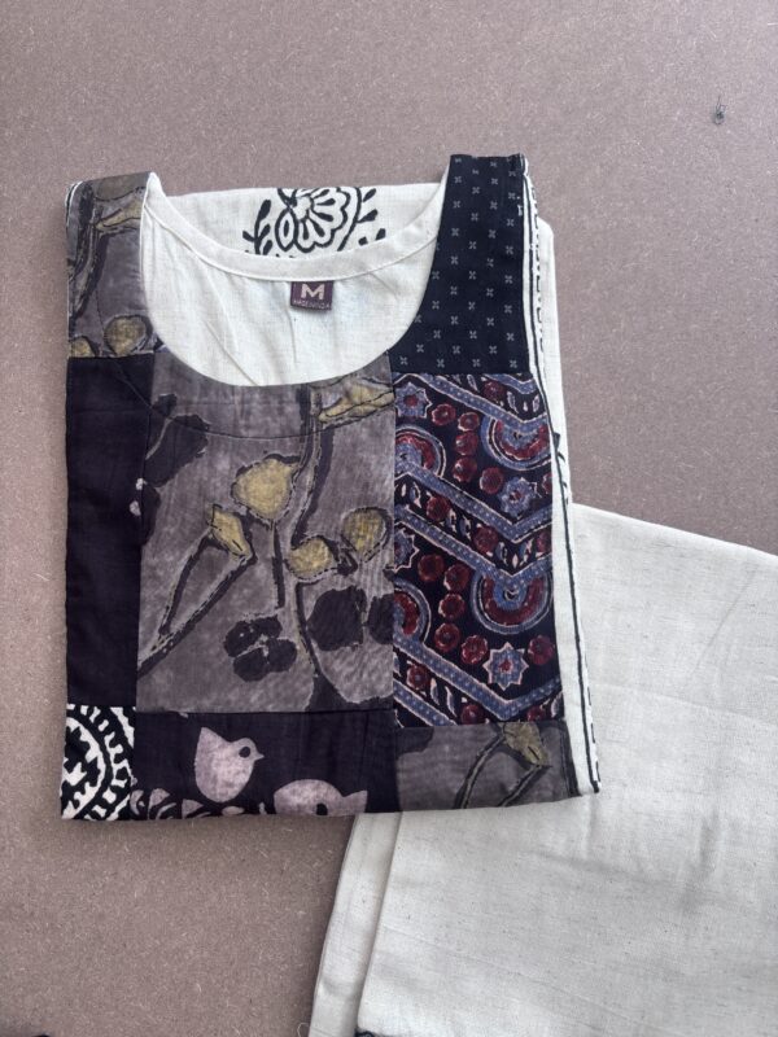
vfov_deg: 67.3
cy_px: 518
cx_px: 389
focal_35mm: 26
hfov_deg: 53.1
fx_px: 779
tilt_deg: -80.9
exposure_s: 1/203
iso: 40
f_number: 1.6
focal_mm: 5.96
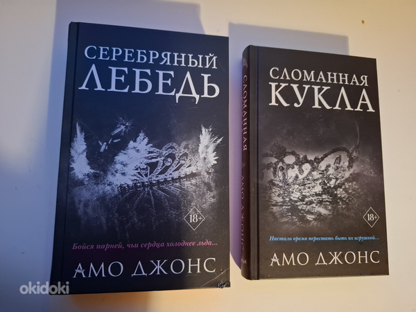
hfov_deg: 73.9
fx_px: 276
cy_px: 156
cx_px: 208
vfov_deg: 58.9
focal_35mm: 23
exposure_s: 1/25
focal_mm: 5.54
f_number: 1.8
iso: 800
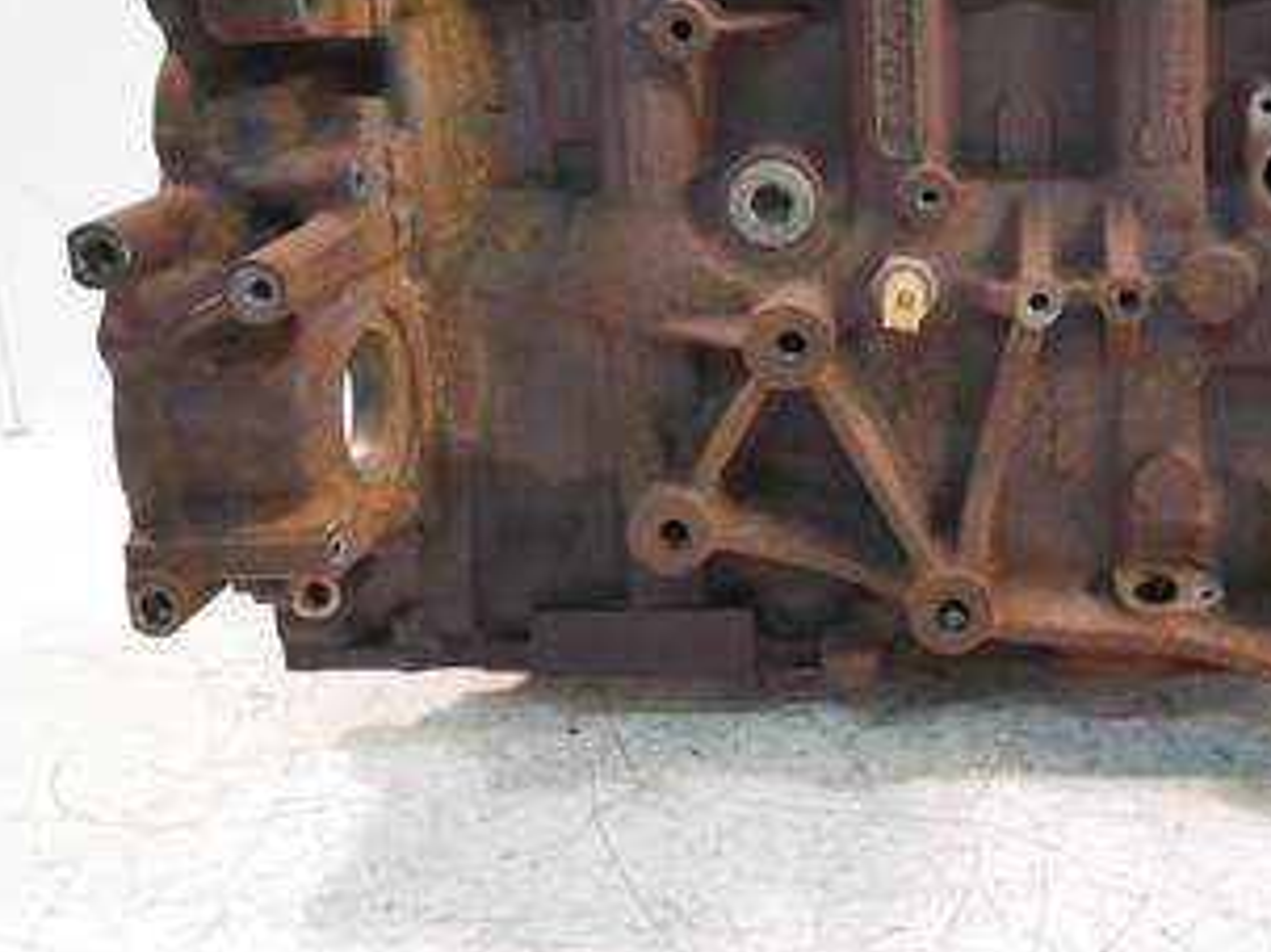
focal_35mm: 38
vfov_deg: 37.0
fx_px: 1395
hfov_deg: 48.3
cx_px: 826
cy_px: 268
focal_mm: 12
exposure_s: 1/60
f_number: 3.5
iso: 1250
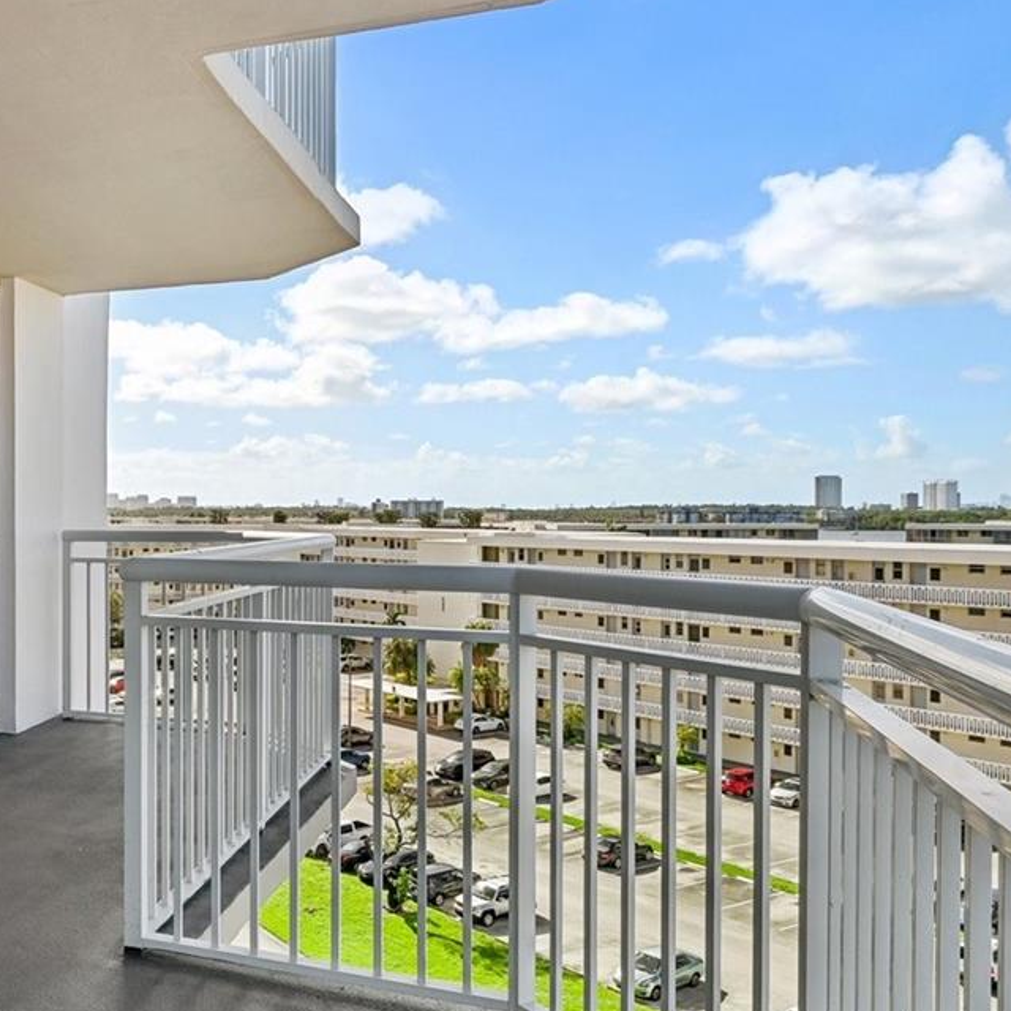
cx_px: 90
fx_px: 1123
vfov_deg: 48.4
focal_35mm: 34
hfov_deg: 43.9
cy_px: 524
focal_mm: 16
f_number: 8
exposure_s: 1/320
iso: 100
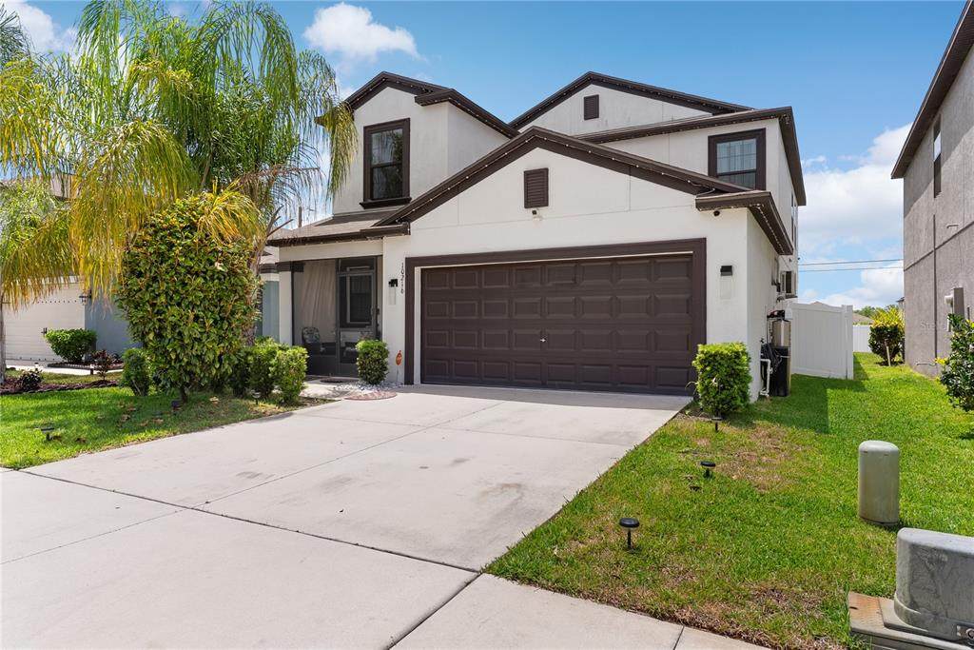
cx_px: 487
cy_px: 325
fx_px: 595
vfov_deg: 57.2
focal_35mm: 22
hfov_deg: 78.6
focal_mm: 22
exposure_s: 1/80
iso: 100
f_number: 8
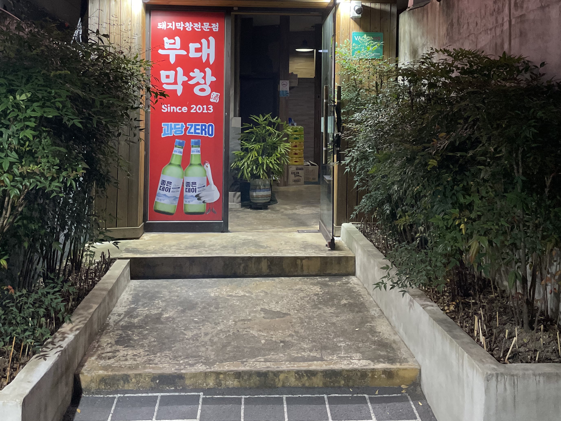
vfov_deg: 37.1
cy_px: 122
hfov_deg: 49.0
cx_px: 277
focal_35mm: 38
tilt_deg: +0.4
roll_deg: -0.4
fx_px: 616
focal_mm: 4.2
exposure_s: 1/120
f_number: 1.6
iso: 100
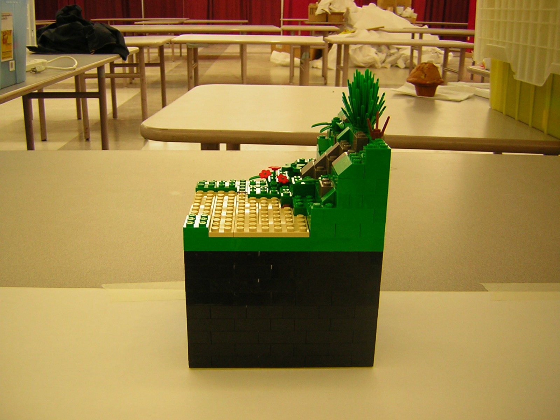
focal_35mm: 36
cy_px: 210
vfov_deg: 39.7
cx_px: 280
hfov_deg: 51.4
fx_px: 582
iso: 50
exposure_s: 1/6.5
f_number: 2.6
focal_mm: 4.7
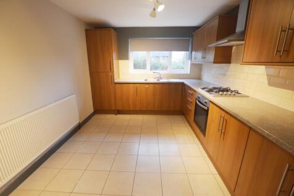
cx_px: 147
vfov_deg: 77.3
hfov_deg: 100.4
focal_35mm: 15
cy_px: 98
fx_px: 122
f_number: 3.5
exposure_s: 1/50
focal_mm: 10
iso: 800
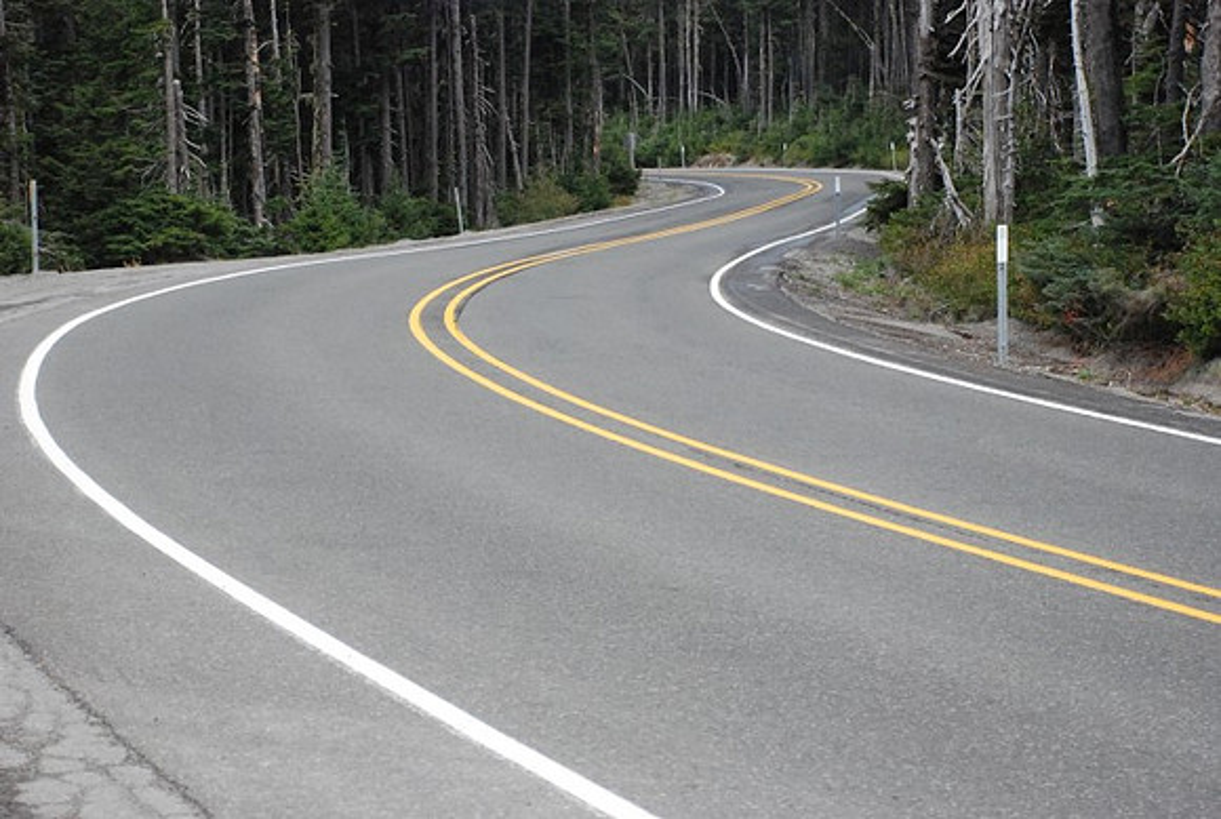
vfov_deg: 14.8
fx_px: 3160
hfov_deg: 21.9
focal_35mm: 93
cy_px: 410
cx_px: 610
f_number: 5.3
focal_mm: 62
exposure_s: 1/3200
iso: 1600
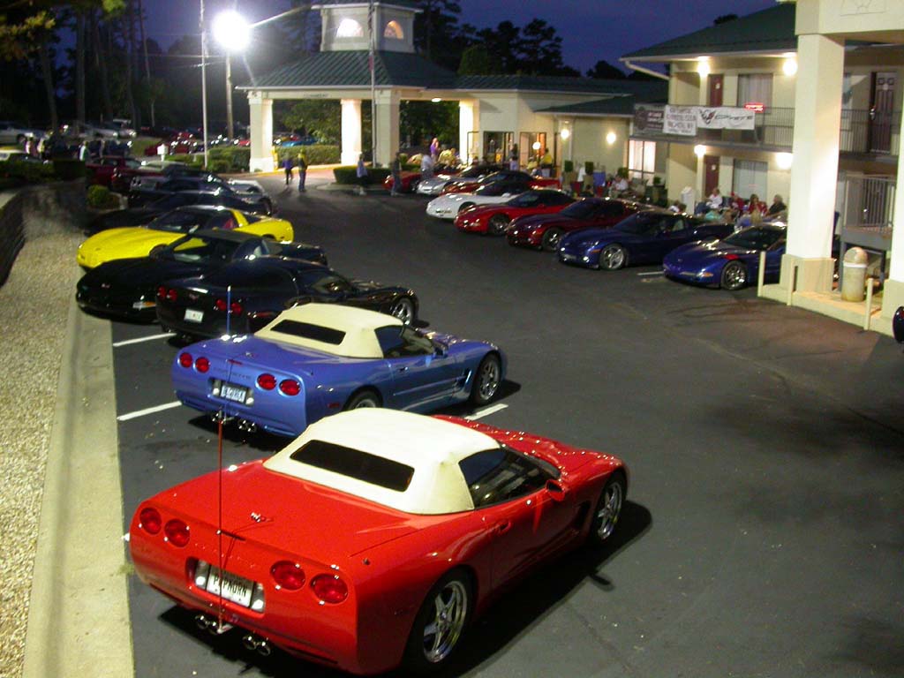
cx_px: 452
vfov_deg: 37.7
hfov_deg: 49.0
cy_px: 339
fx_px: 992
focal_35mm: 38
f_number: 2.6
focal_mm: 7.85
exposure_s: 1/4.7
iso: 325
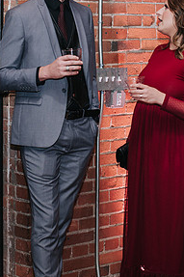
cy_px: 67
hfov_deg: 11.6
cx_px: 118
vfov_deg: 17.3
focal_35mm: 118
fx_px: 906
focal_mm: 50
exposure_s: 1/200
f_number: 3.2
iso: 800
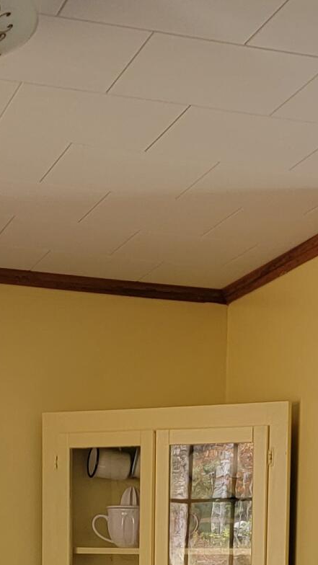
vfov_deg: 19.8
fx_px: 1499
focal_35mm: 100
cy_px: 718
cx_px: 212
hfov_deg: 12.1
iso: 80
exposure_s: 1/119
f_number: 1.8
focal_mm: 6.7
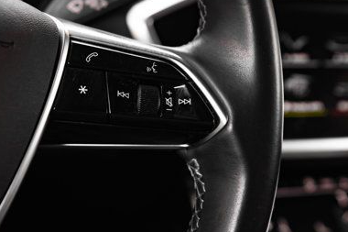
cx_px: 124
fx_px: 570
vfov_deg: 22.9
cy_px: 80
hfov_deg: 33.7
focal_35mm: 59
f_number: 4
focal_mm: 35
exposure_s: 1/200
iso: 640
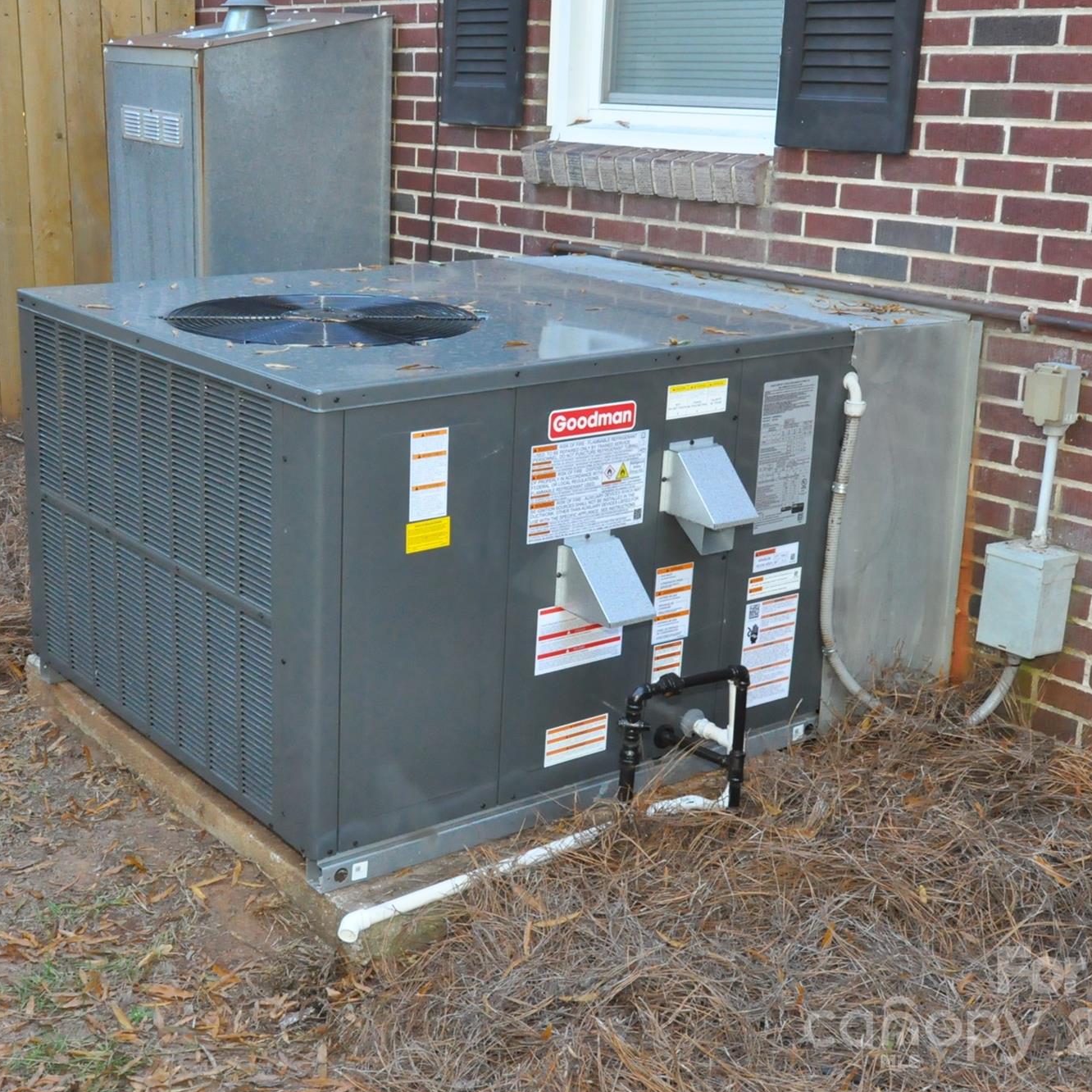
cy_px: 543
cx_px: 428
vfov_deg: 36.1
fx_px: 1677
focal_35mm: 47
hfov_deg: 35.9
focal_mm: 24
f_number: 8
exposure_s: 1/60
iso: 2500
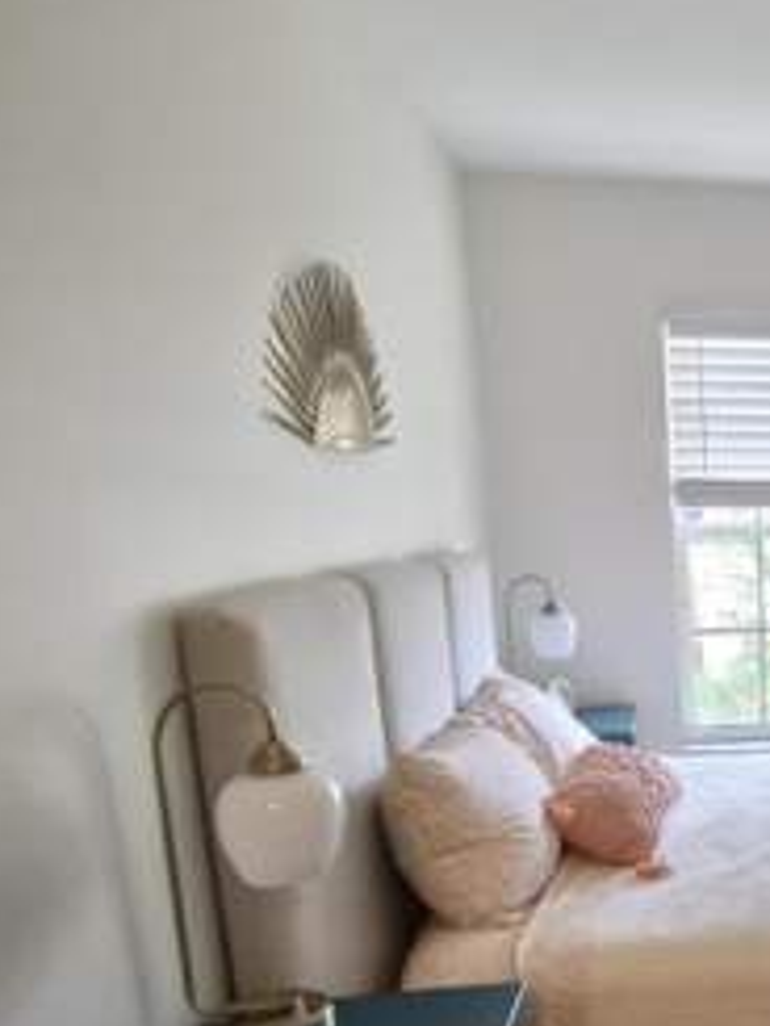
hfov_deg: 34.3
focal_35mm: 34
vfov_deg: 52.6
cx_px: 904
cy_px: 708
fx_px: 1008
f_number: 2.2
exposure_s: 1/60
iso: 200
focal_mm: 1.7
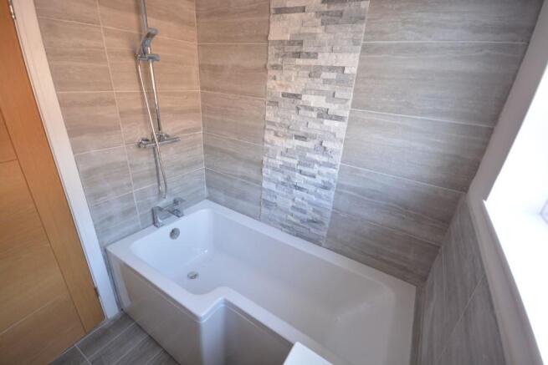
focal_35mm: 15
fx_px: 228
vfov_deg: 77.4
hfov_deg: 100.4
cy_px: 182
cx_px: 274
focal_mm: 10
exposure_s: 1/40
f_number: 4.5
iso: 400
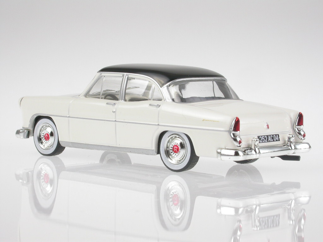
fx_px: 1026
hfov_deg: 17.9
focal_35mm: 110
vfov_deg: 13.5
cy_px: 121
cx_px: 162
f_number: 10.7
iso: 100
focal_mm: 22.9
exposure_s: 1/9.5
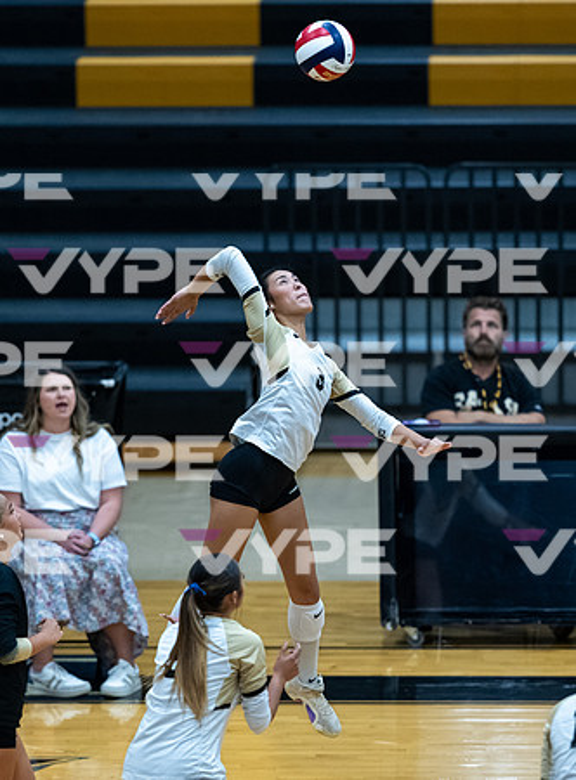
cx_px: 308
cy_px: 457
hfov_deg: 4.3
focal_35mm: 343
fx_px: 7680
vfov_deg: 5.8
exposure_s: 1/1600
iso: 3200
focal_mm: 200
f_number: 2
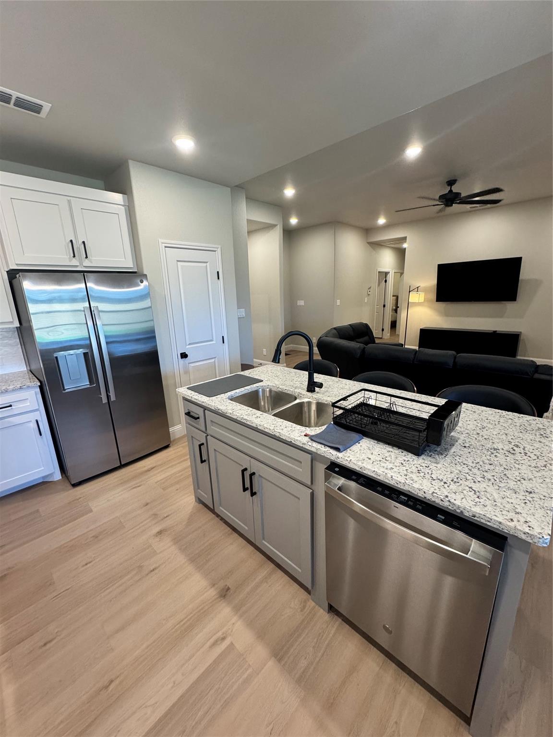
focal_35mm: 14
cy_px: 368
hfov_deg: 85.7
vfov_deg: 102.1
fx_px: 298
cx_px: 276
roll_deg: +2.1
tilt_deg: -15.1
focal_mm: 2.22
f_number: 2.2
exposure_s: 1/120
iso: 250
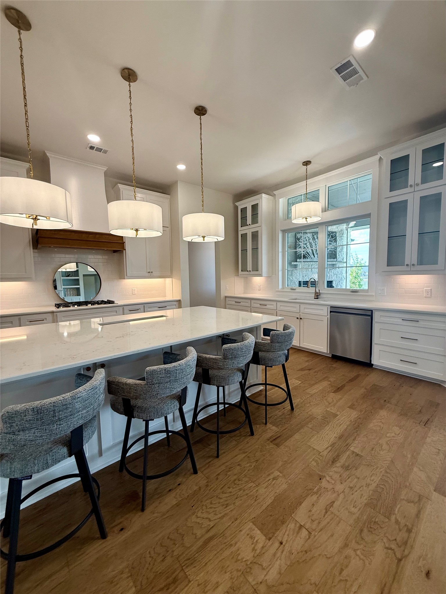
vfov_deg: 102.1
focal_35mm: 14
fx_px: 241
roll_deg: +1.3
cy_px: 297
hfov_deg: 85.7
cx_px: 223
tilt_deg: -4.1
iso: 80
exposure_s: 1/120
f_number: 2.2
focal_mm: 2.22
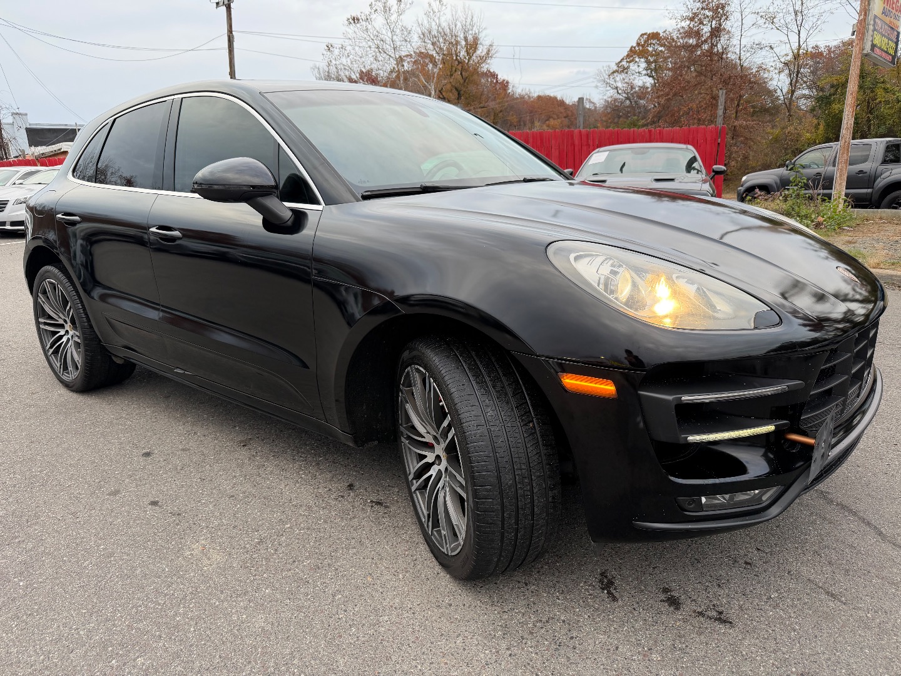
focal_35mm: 24
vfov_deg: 56.8
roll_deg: +2.2
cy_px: 338
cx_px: 450
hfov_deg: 71.6
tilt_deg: -13.9
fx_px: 625
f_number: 1.78
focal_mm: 6.76
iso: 100
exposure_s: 1/121
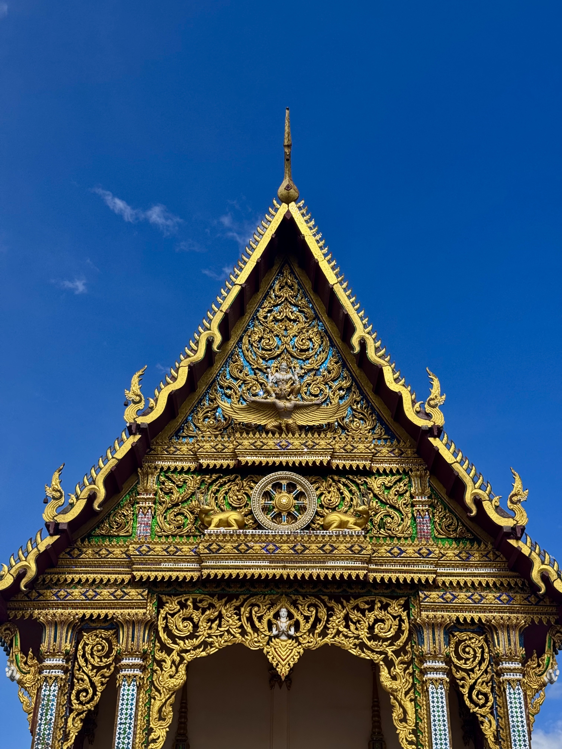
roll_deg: +0.5
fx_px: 1039
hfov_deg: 30.3
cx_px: 281
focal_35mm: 48
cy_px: 374
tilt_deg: +33.9
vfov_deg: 39.7
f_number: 1.78
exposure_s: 1/4310
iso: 64
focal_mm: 6.76
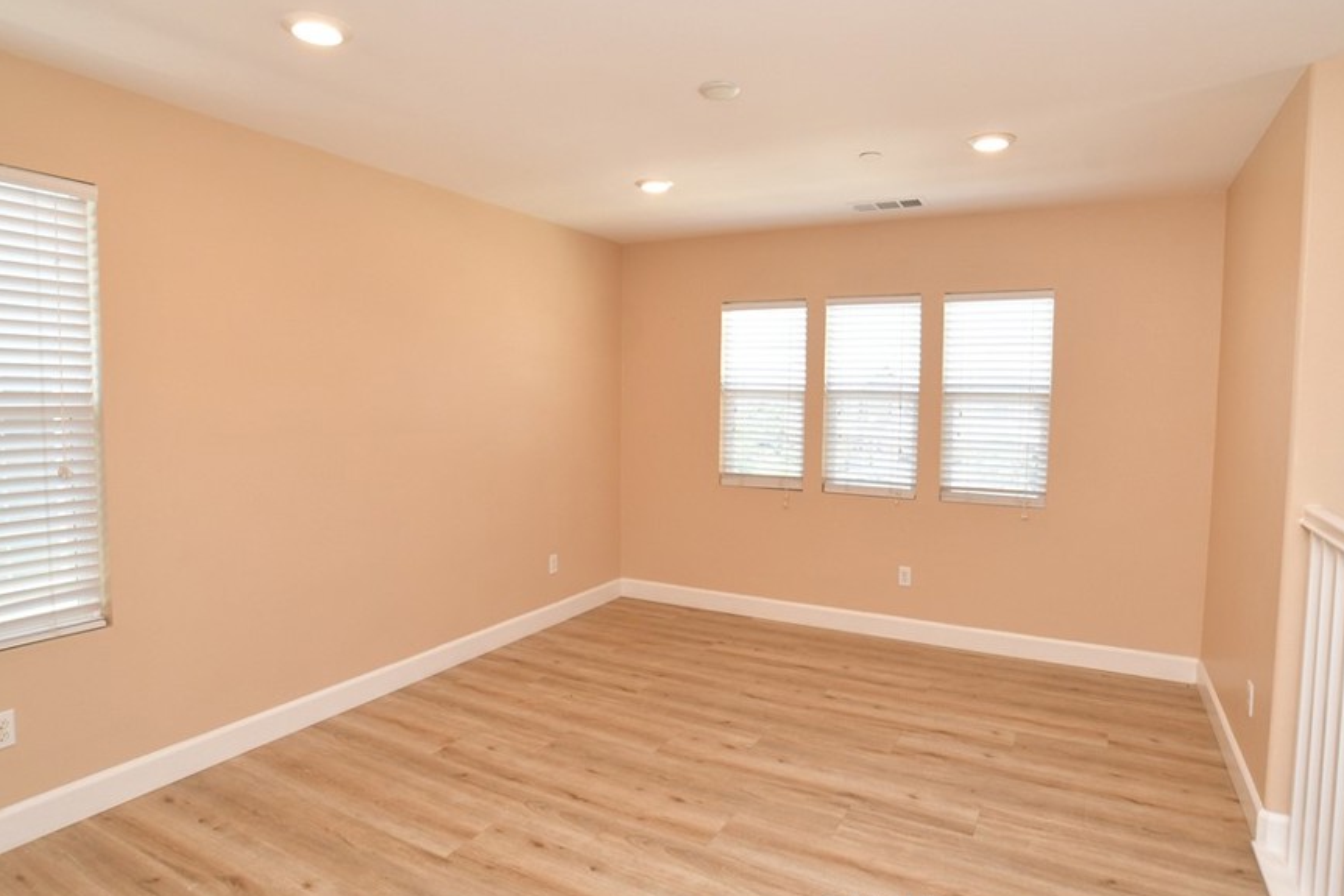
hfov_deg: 85.1
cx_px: 697
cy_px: 401
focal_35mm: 20
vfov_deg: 62.8
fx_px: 732
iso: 800
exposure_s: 1/60
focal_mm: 11
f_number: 7.1
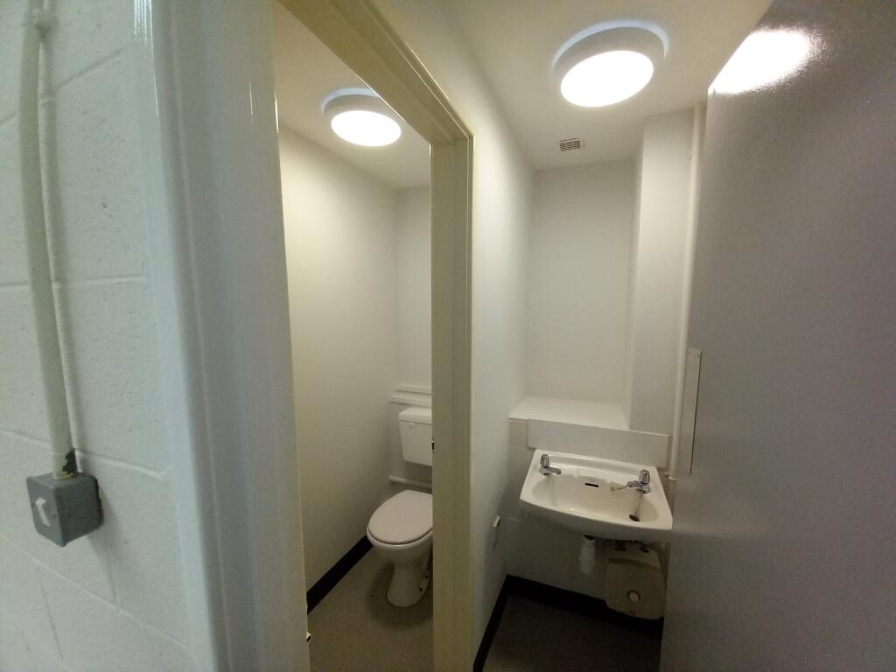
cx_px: 448
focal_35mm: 13
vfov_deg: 89.9
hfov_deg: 106.2
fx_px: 336
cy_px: 336
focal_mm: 1.13
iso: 125
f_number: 2.2
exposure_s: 1/99.8
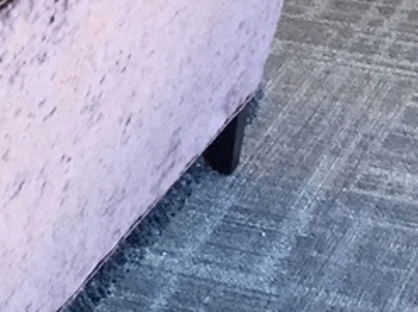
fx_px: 2051
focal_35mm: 170
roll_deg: +0.6
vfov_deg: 8.2
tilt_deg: -12.1
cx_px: -236
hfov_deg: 11.1
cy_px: -370
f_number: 2.2
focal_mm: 4.15
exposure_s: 1/33
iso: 125
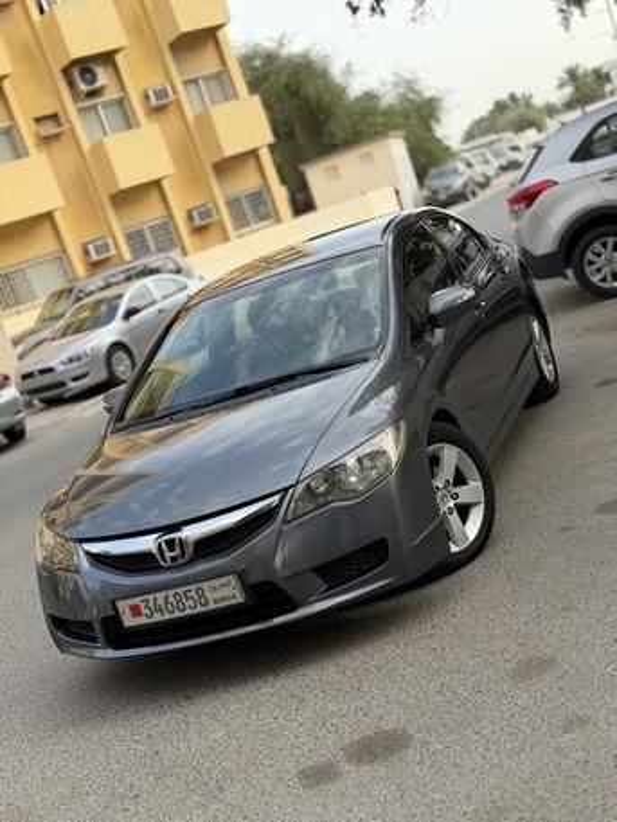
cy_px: 411
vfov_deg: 39.6
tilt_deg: -8.1
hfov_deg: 30.3
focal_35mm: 48
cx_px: 308
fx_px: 1140
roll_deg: +19.7
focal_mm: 6.76
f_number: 1.78
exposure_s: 1/1041
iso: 80
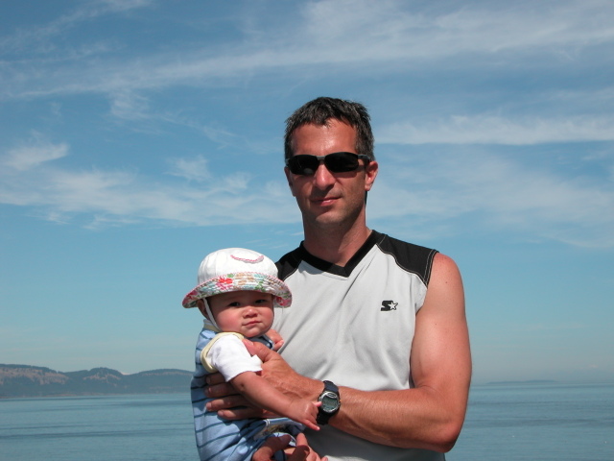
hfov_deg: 29.4
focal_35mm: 66
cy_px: 230
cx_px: 307
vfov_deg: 22.3
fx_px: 1171
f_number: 7.3
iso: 100
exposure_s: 1/506
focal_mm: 16.8
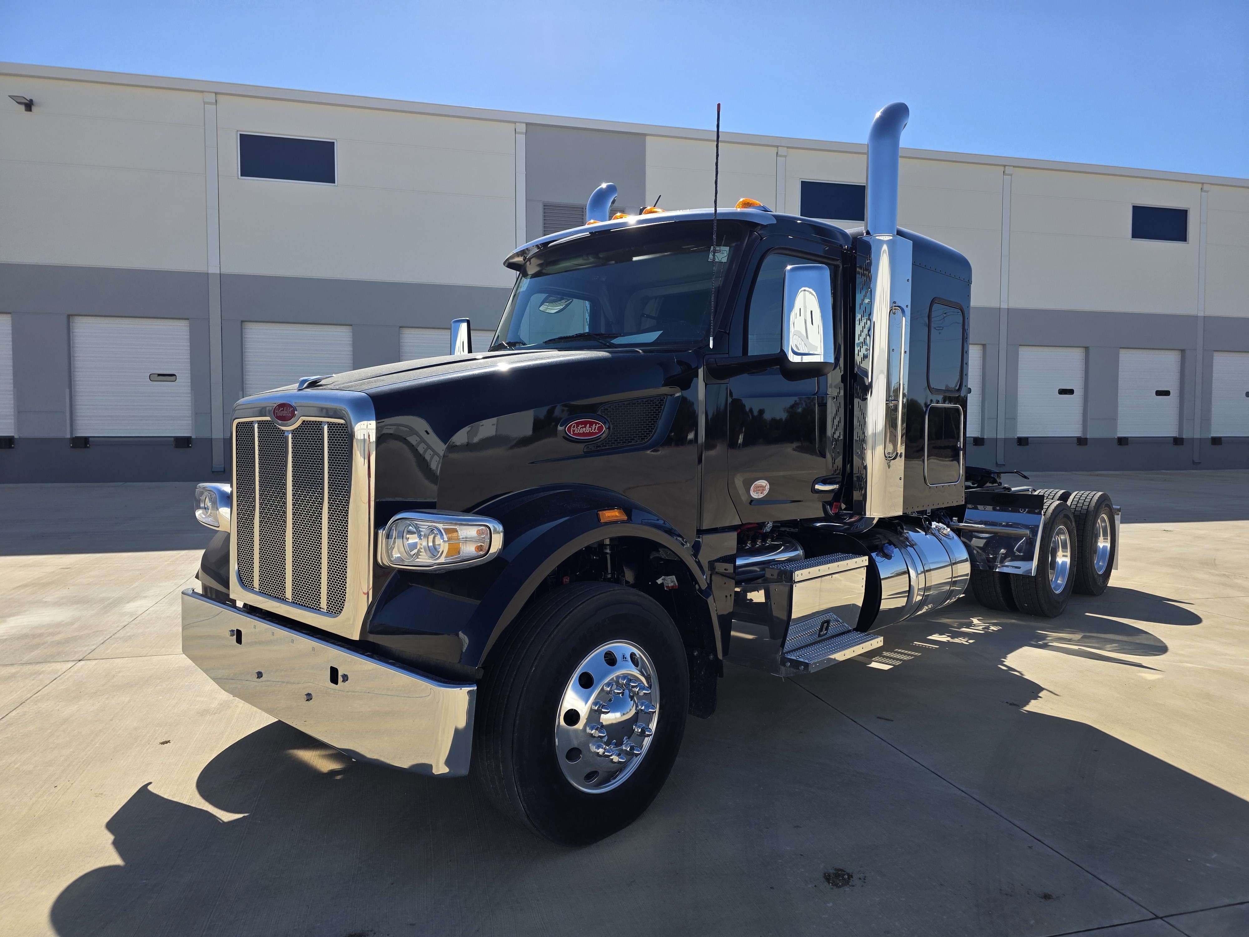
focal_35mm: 23
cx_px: 624
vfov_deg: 58.9
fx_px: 830
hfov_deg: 73.9
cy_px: 468
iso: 80
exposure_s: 1/5608
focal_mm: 6.3
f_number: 1.7
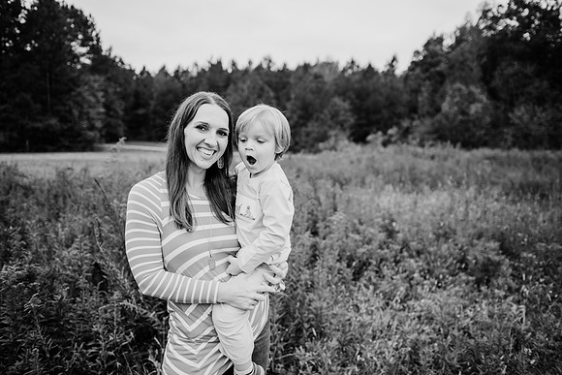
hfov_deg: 73.7
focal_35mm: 24
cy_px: 188
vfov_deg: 53.2
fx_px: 375
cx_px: 281
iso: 125
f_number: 2.2
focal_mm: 24
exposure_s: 1/800
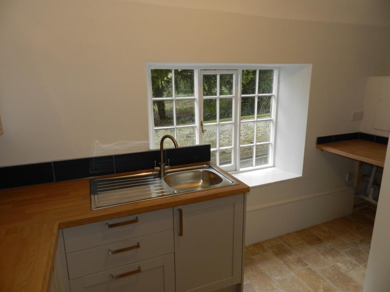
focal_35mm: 23
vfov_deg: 58.9
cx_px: 195
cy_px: 146
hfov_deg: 73.9
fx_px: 259
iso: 200
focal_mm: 4
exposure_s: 1/30
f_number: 3.4
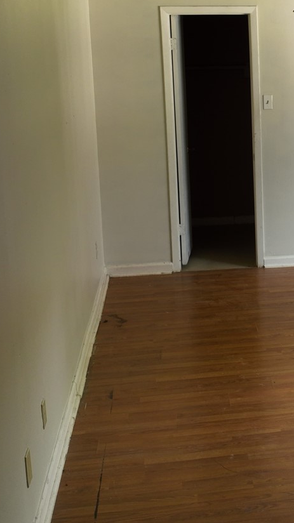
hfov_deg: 17.3
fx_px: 902
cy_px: 190
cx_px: 387
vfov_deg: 32.2
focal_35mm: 65
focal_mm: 12.29
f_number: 2.8
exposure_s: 1/40
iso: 110
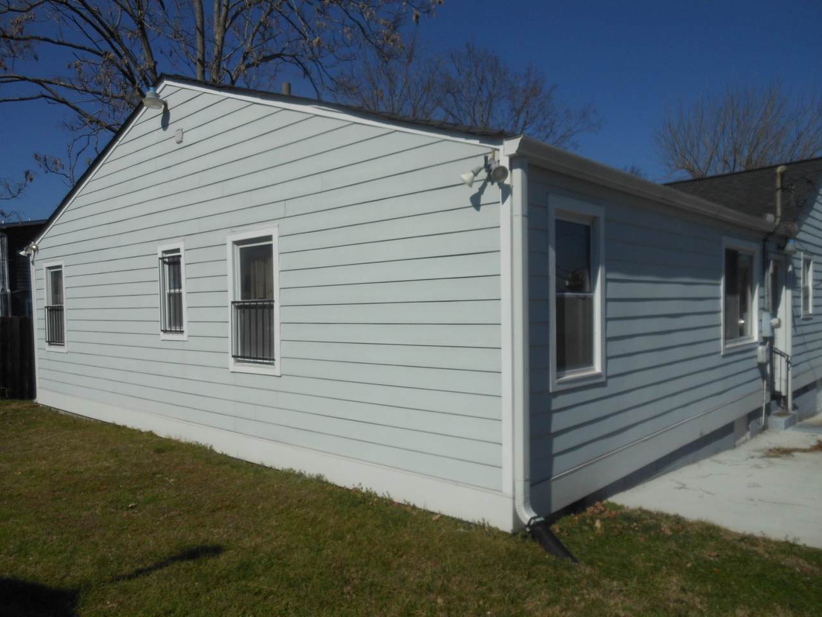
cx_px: 411
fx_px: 594
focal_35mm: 25
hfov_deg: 69.4
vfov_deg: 54.9
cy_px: 308
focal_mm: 4.5
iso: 80
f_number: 10.2
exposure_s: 1/320
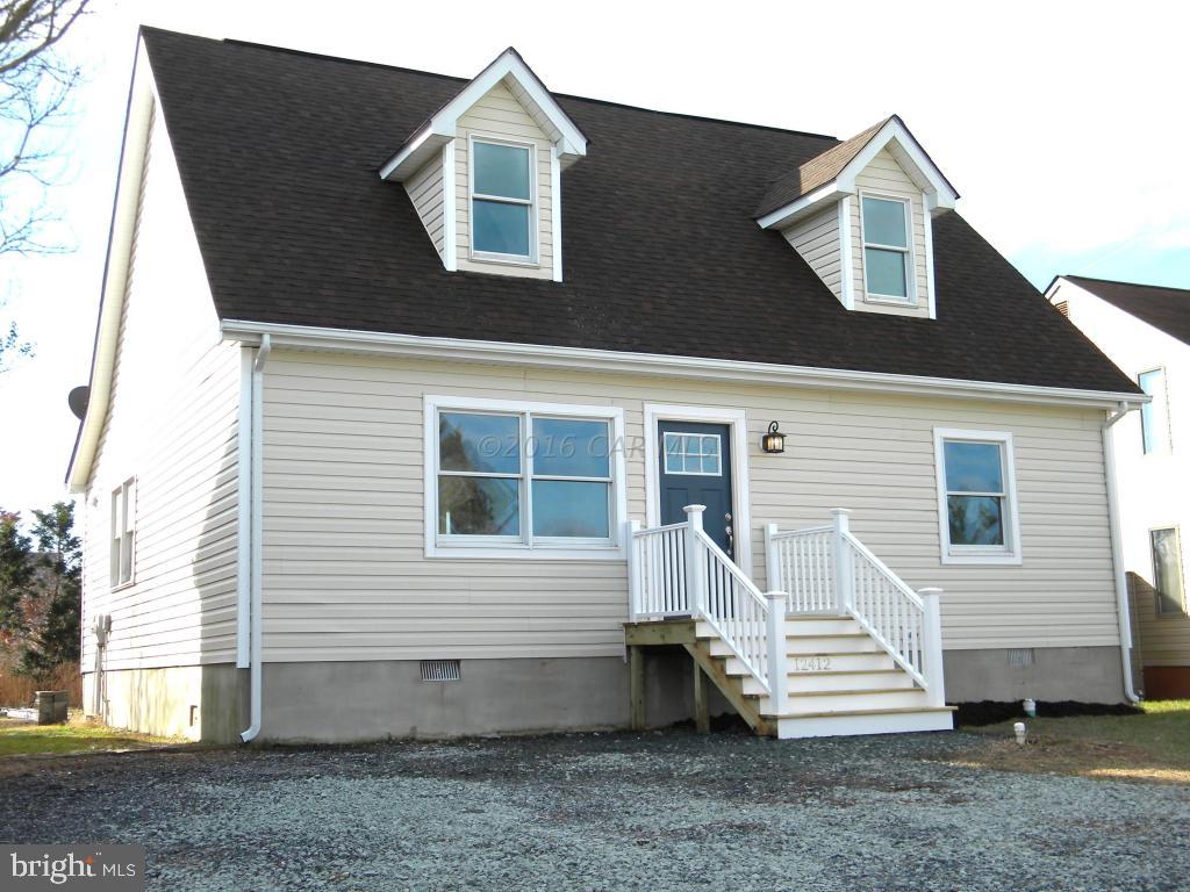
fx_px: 1409
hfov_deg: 45.8
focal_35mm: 41
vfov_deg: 35.1
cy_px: 446
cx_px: 595
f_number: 3.8
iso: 80
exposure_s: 1/376
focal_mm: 7.3
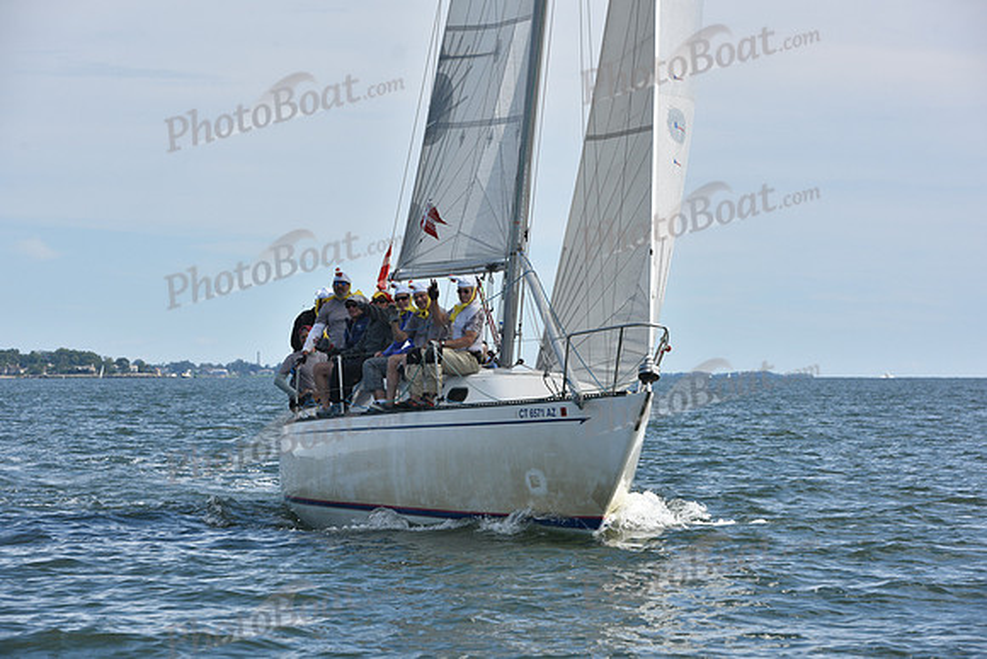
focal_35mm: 140
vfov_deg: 9.8
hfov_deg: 14.7
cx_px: 494
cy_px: 330
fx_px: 3839
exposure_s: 1/1000
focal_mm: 140
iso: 320
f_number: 9
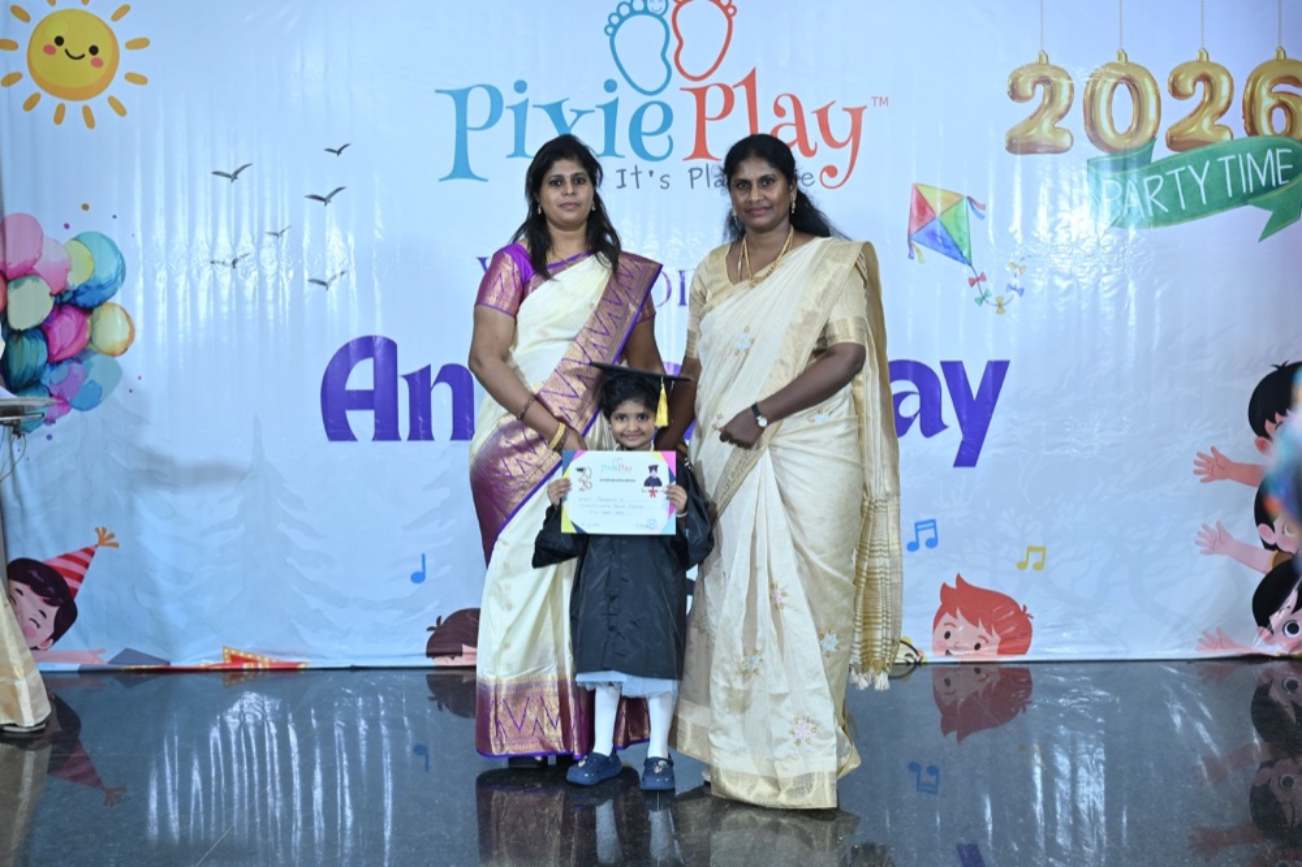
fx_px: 1482
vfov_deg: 32.6
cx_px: 651
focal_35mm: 41
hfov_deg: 47.4
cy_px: 434
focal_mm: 41
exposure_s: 1/160
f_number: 6.3
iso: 1250
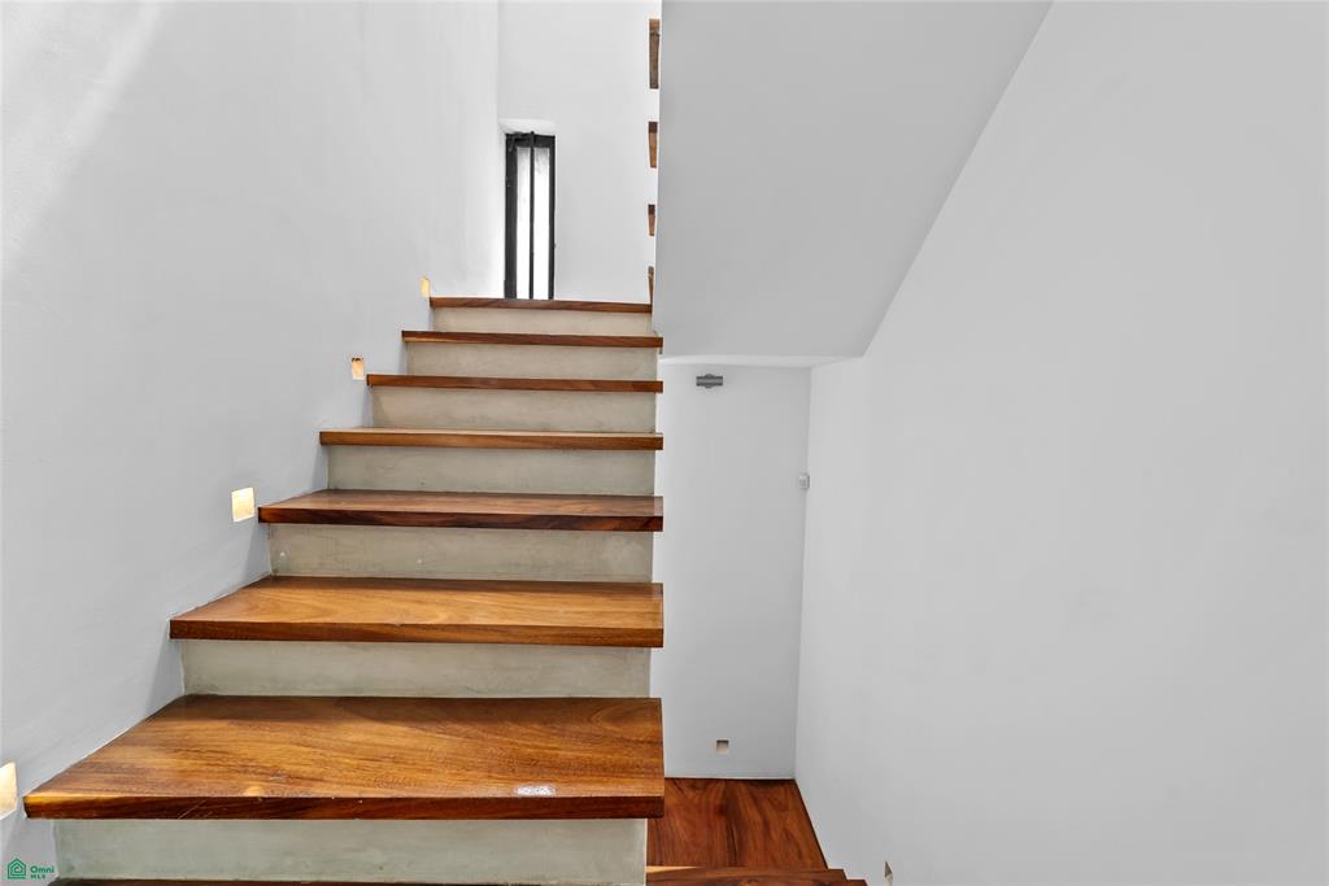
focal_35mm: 16
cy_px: 443
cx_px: 664
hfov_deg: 96.7
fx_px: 591
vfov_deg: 73.8
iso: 320
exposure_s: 1/5
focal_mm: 16
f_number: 9
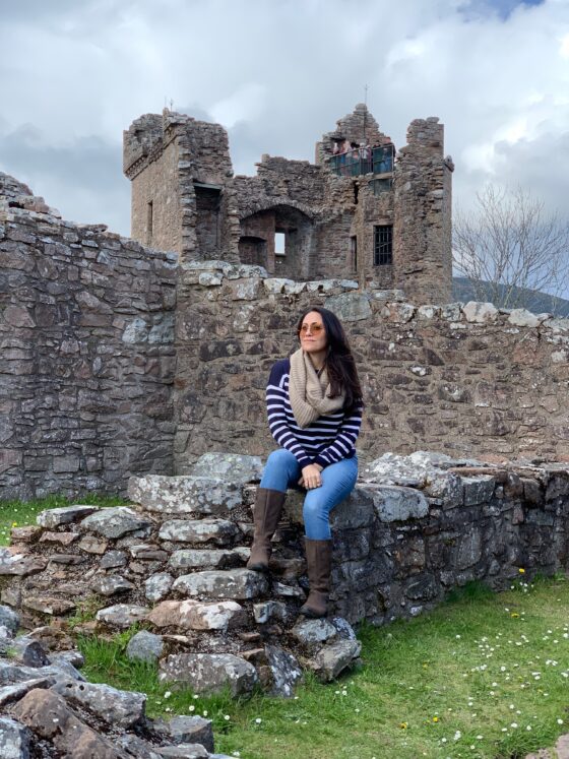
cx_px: 284
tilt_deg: +3.0
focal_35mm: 52
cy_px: 380
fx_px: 1140
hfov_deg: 28.0
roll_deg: -1.1
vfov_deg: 36.8
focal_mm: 6
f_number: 2.4
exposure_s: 1/284
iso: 16
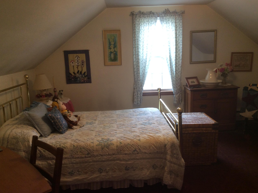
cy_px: 95
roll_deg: +1.3
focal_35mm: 33
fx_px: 246
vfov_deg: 42.8
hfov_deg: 55.4
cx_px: 129
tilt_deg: -12.1
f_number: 2.4
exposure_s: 1/24
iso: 50
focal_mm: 3.3
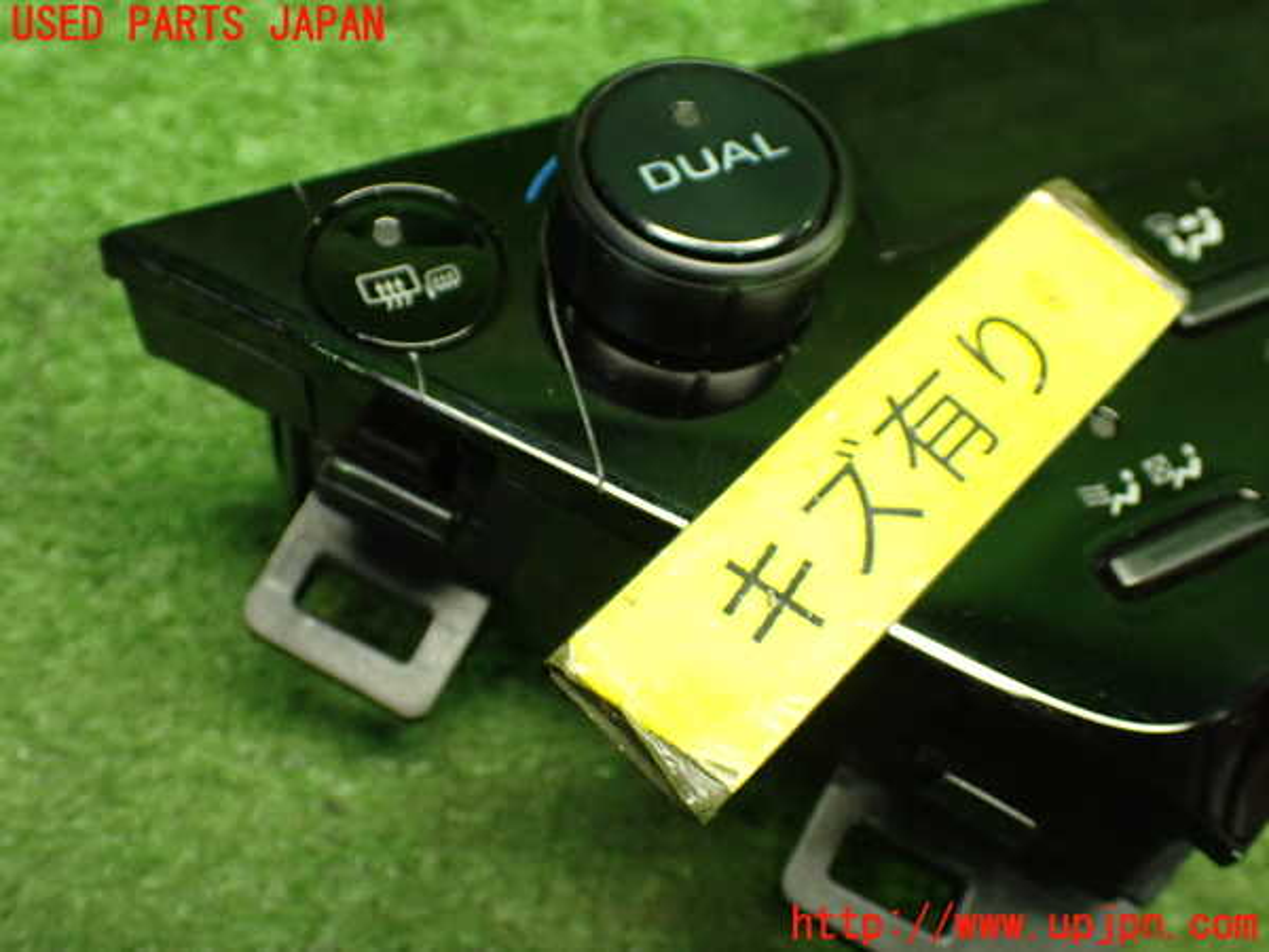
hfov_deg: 49.0
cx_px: 634
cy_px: 476
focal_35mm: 38
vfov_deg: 37.7
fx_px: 1393
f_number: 2.7
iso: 800
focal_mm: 6.83
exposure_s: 1/60
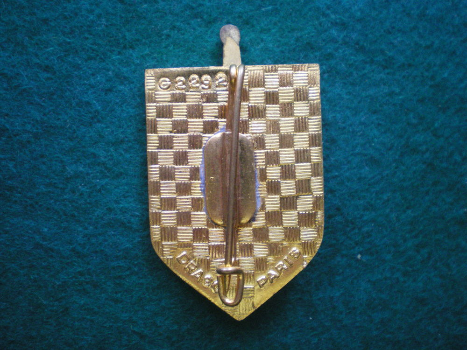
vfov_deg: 37.7
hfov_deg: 49.0
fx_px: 513
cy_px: 175
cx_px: 234
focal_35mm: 38
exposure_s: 1/25
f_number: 3.1
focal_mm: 6.3
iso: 400
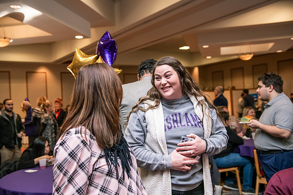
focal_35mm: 42
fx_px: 342
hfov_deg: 46.4
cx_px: 146
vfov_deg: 31.9
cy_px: 98
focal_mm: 42
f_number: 3.5
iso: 1600
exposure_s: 1/200
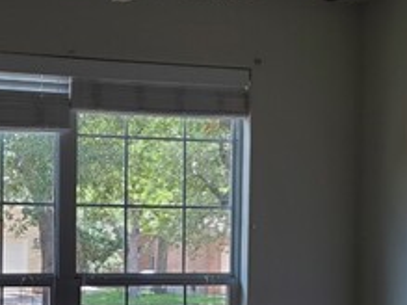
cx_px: 119
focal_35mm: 76
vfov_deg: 19.2
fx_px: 893
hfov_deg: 25.5
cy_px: 244
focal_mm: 4.3
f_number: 1.5
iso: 50
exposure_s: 1/180
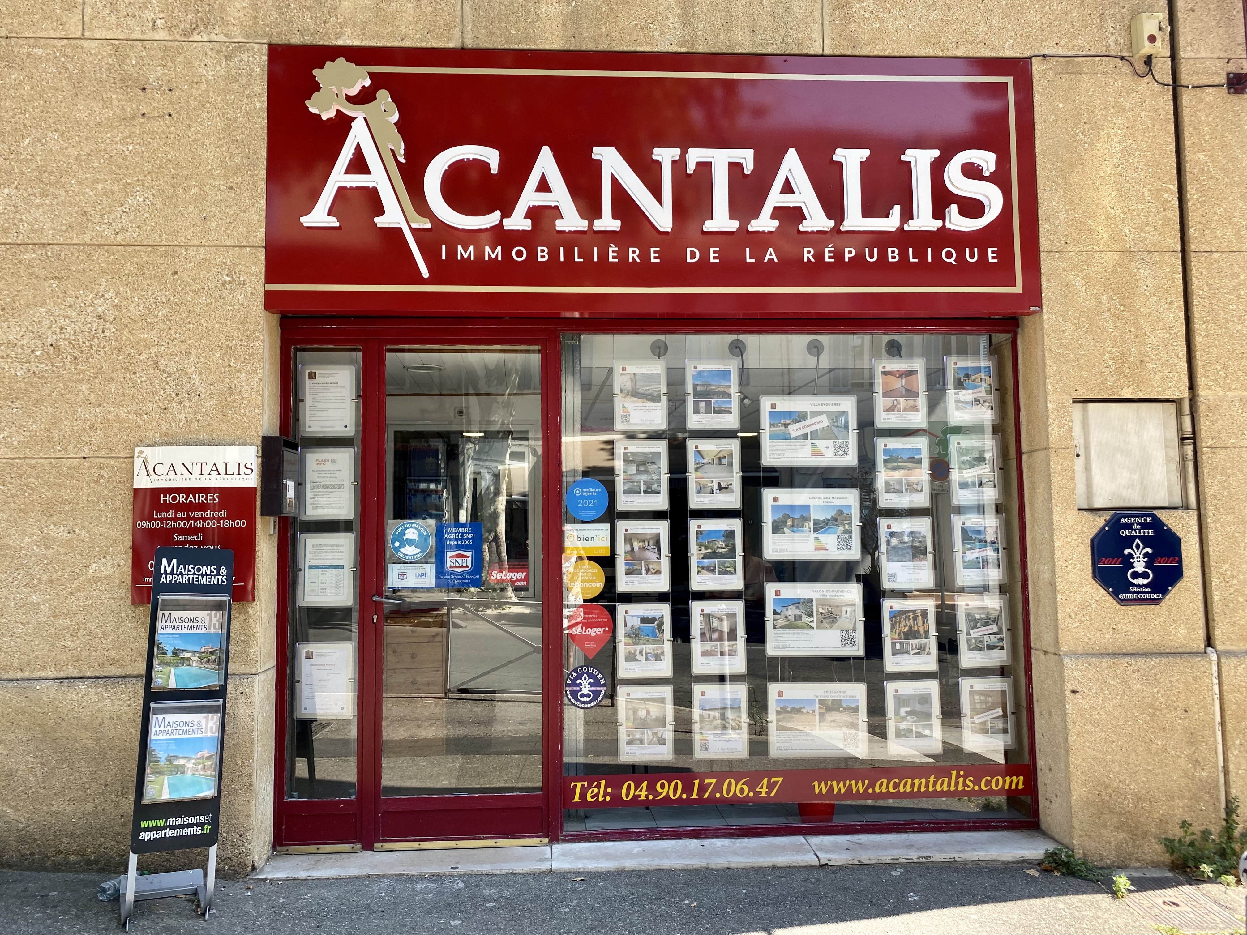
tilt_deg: +4.0
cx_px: 624
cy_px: 468
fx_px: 937
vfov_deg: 53.1
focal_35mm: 26
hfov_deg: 67.3
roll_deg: +0.1
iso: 32
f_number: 1.8
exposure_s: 1/370
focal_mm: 4.25
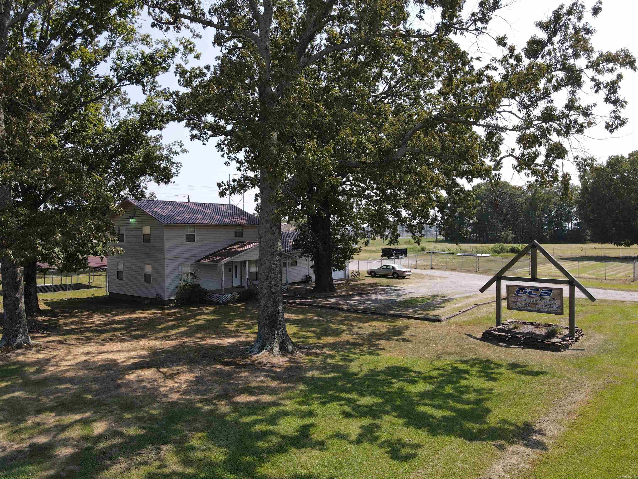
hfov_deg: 71.6
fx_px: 442
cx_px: 319
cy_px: 240
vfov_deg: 56.8
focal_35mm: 24
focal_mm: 4.5
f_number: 2.8
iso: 100
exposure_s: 1/500
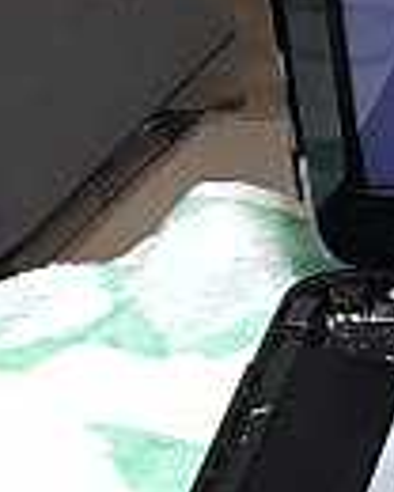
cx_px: 1023
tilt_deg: -30.0
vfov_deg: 14.3
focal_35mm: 135
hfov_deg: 9.7
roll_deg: -3.2
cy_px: 257
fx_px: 1968
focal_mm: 3.99
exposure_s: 1/25
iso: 40
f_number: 1.8
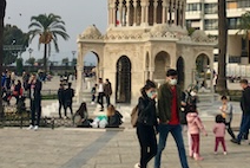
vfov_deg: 18.5
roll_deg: -0.1
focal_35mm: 71
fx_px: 494
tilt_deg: +8.1
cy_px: -18
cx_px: 159
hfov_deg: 28.3
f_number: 2.2
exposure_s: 1/1115
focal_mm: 4.15
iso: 25
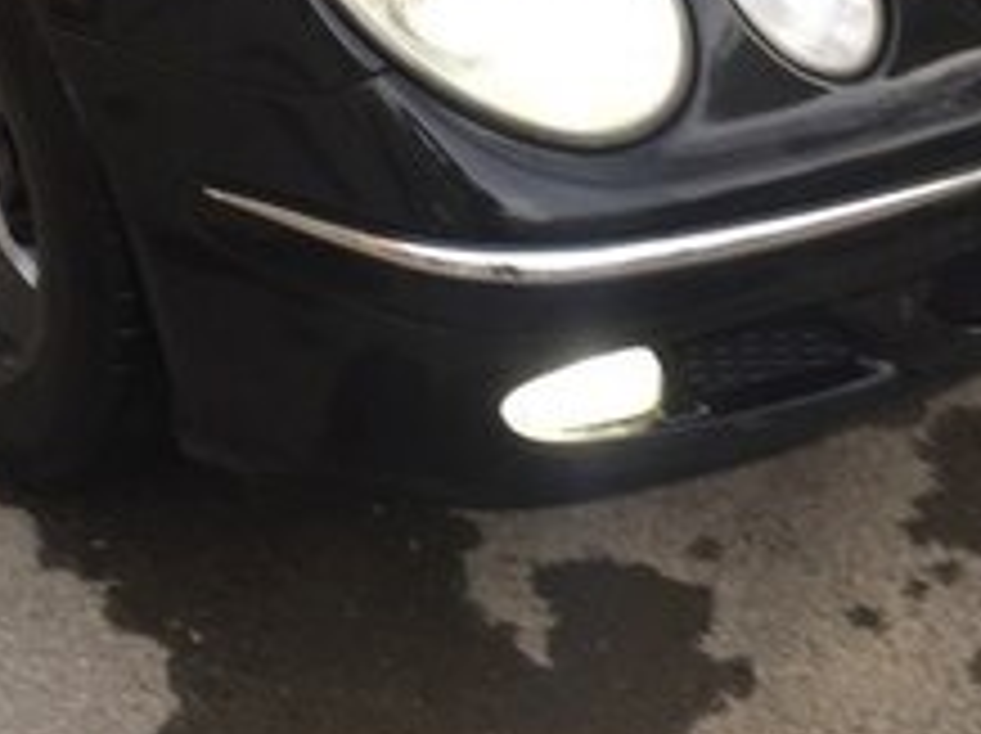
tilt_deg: -20.0
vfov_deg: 15.6
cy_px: -322
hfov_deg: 22.0
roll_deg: +2.2
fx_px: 2491
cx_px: 202
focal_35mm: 88
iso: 32
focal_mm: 4.15
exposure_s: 1/50
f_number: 2.2
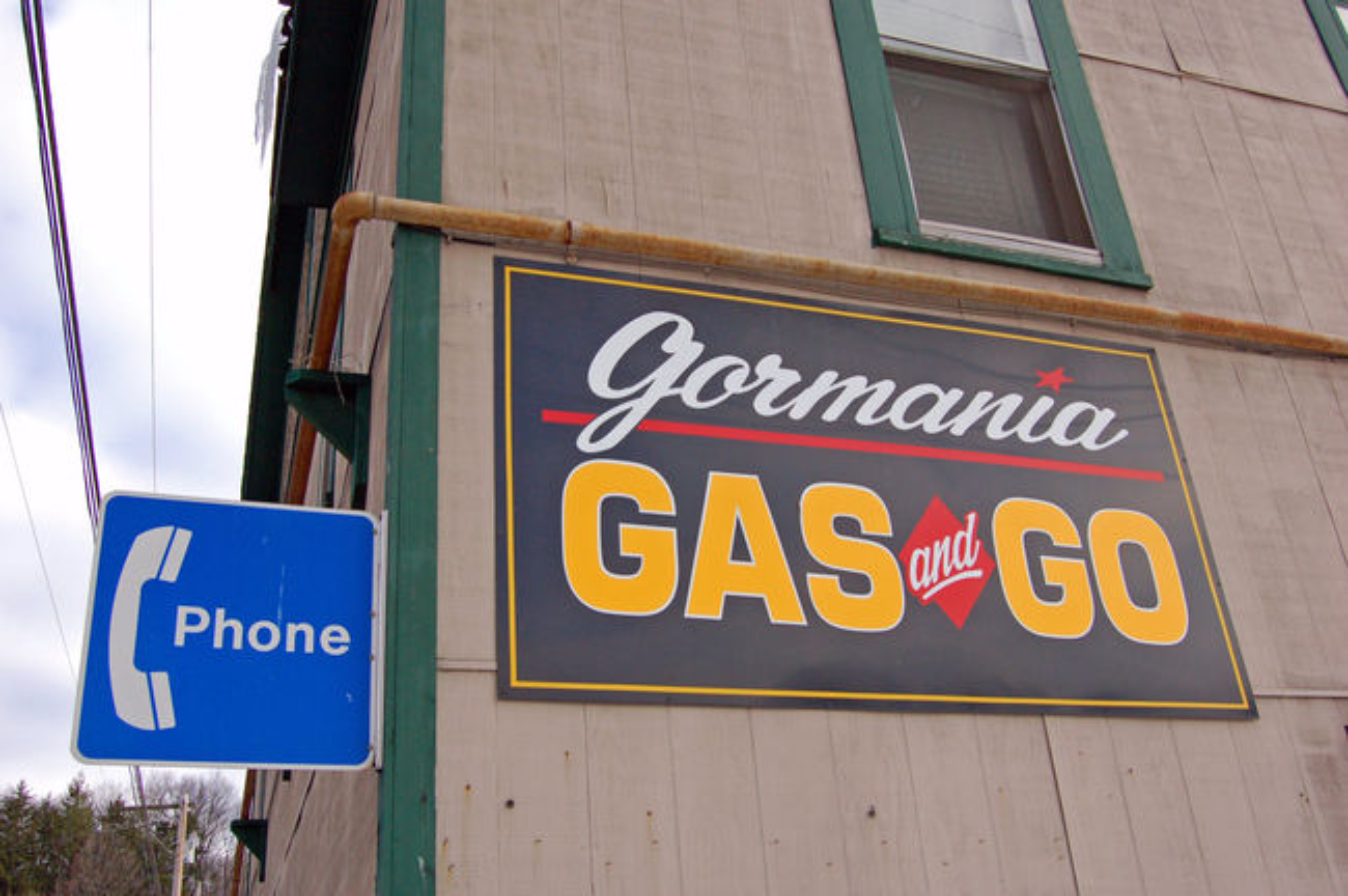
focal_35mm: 34
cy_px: 448
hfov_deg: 55.2
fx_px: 1291
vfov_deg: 38.3
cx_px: 674
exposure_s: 1/500
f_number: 11
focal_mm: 23
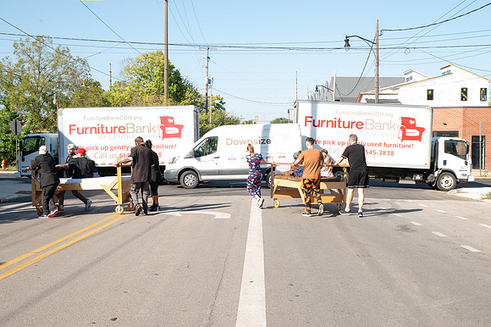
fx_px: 686
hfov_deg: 39.4
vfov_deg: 26.8
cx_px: 264
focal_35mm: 50
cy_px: 162
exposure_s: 1/200
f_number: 11
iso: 500
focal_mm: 42
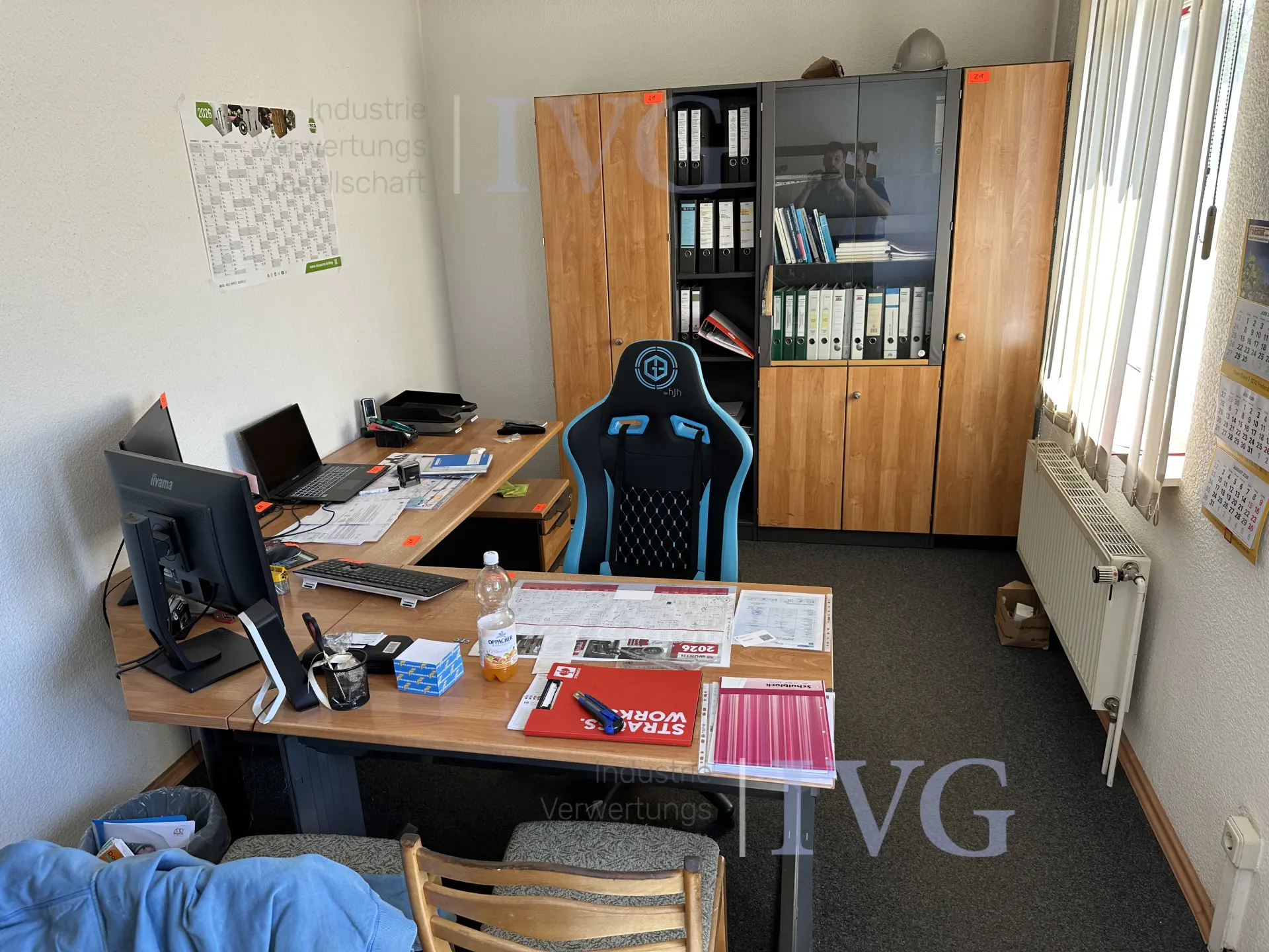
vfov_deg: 56.8
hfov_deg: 71.6
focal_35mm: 24
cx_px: 634
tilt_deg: -20.5
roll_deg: +3.1
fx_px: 880
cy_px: 476
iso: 64
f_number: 1.78
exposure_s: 1/121
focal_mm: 6.86
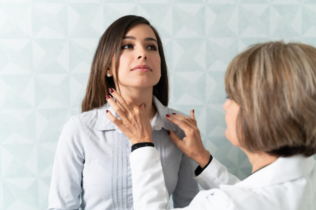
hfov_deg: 45.4
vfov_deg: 31.2
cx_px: 158
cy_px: 105
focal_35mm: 43
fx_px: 377
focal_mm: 43
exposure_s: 1/200
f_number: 2.8
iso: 100
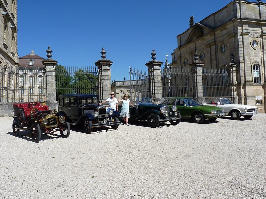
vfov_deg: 48.2
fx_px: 223
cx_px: 133
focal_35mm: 29
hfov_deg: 61.7
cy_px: 100
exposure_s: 1/400
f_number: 5.6
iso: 80
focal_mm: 5.2
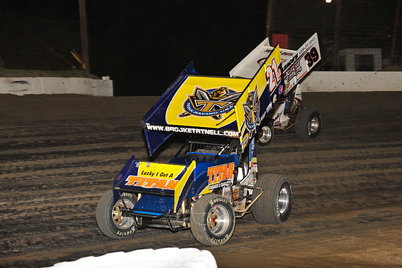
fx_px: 1027
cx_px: 201
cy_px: 134
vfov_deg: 14.8
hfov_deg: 22.2
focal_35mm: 92
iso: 800
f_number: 6.3
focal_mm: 92
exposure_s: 1/320
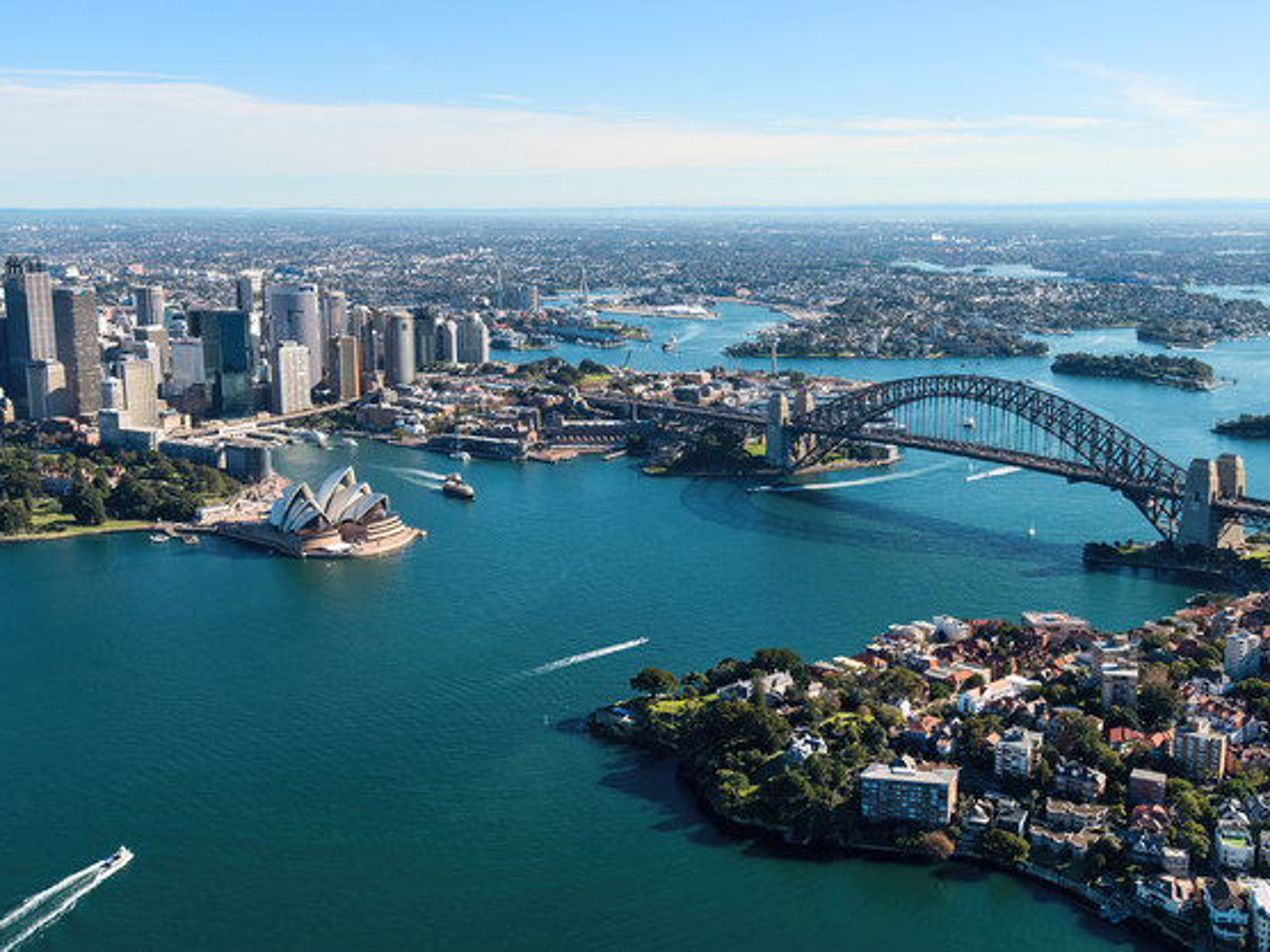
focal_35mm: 38
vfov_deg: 37.7
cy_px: 476
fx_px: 1394
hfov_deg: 49.0
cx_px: 657
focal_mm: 35
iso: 320
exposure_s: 1/1000
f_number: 5.6
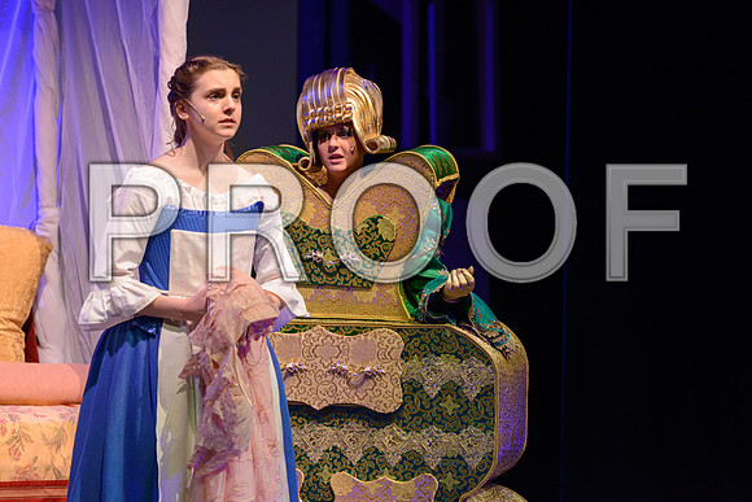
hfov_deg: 12.4
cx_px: 376
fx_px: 3447
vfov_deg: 8.3
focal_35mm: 165
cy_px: 251
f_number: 4
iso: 1000
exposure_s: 1/200
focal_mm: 165
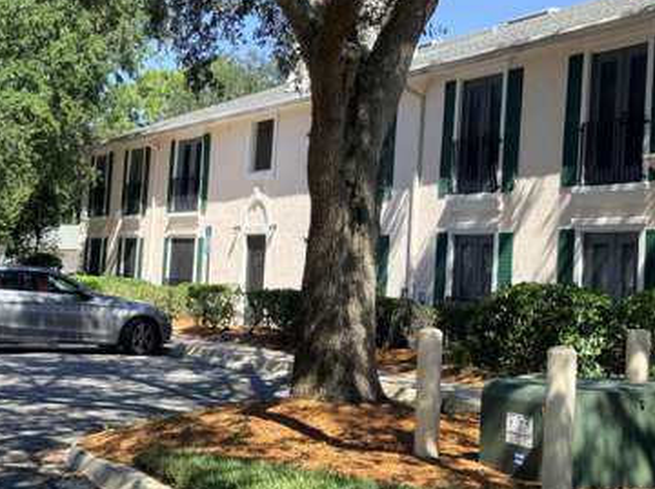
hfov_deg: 30.3
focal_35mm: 64
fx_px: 1209
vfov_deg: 22.9
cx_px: 309
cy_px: 215
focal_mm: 6.76
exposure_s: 1/2494
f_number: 1.78
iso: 100
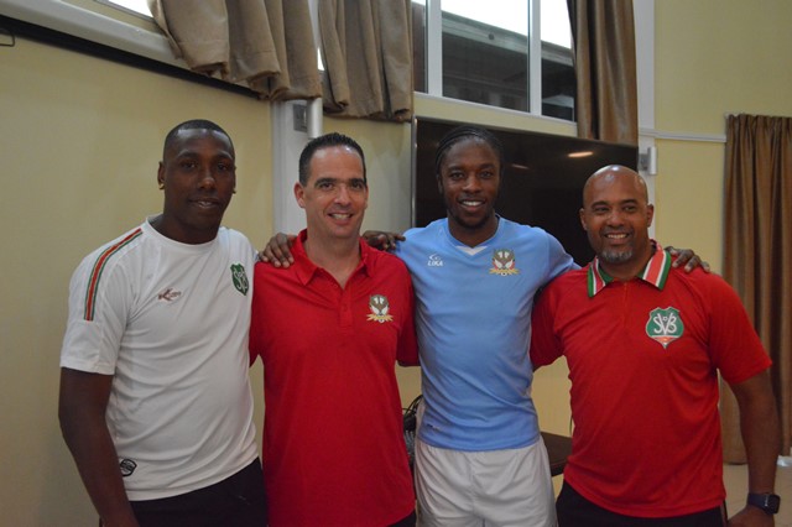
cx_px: 396
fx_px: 726
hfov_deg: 57.2
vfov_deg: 39.9
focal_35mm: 33
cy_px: 264
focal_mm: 22
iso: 3200
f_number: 4
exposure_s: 1/250
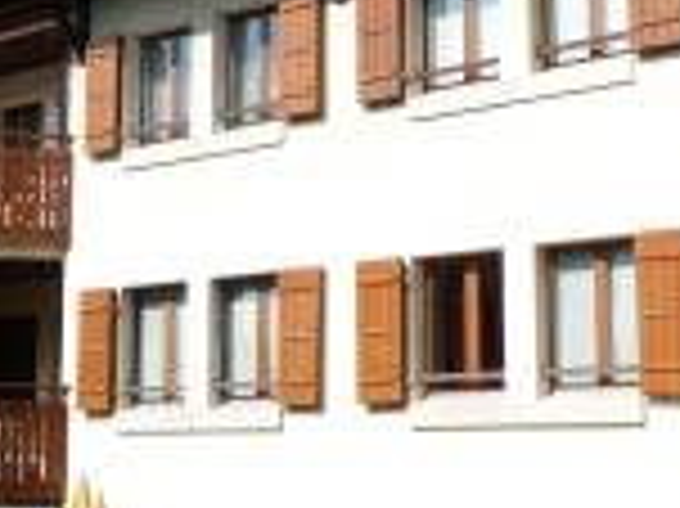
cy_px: 216
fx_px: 1570
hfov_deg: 24.4
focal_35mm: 80
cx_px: 248
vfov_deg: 18.4
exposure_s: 1/400
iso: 100
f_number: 5.6
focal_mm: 4.8
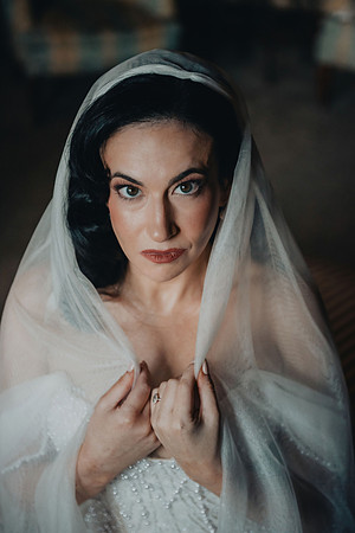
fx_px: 976
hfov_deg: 20.6
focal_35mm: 66
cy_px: 266
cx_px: 178
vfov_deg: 30.5
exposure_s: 1/1000
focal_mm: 66
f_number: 2.8
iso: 1250
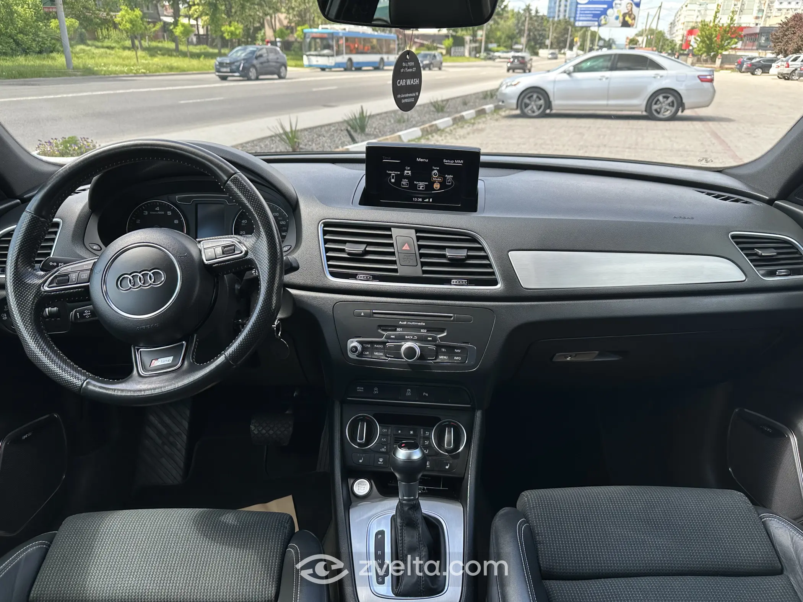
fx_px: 557
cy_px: 301
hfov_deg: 71.6
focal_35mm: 24
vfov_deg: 56.8
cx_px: 402
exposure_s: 1/464
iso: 80
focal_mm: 6.86
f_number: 1.78
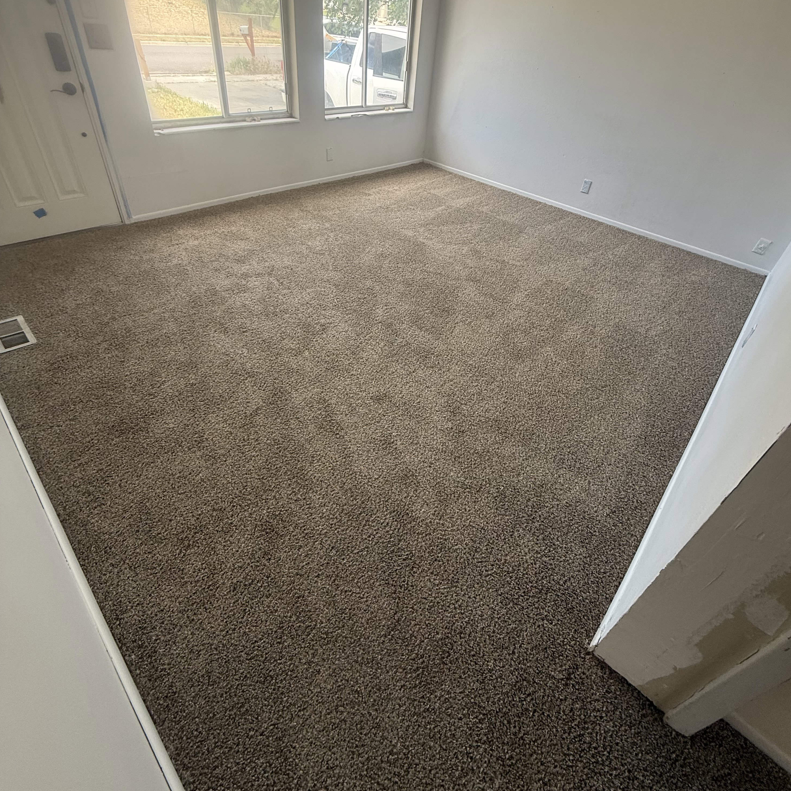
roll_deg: -7.1
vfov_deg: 83.3
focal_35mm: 17
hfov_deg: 84.0
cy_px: 329
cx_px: 405
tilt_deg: -34.5
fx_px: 439
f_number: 2.2
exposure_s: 1/99
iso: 125
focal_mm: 2.22
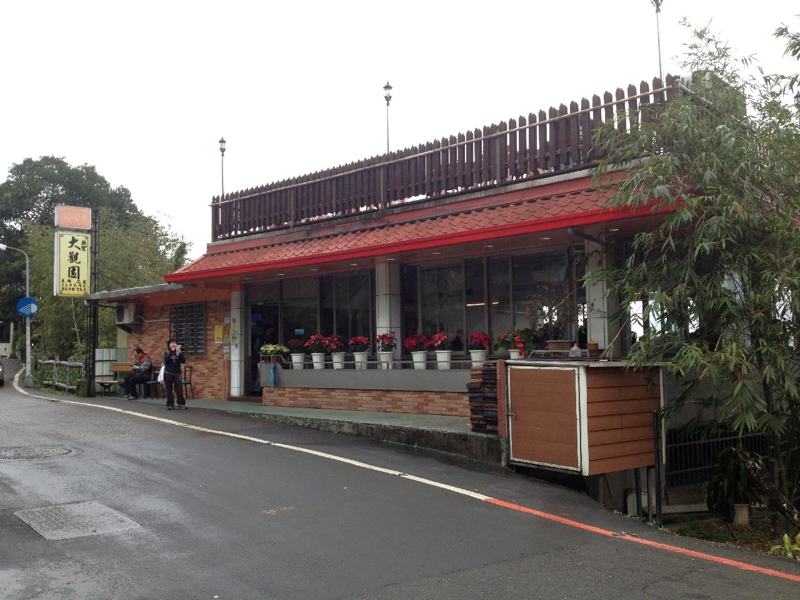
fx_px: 809
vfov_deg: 40.7
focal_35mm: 35
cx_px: 400
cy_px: 300
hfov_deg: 52.6
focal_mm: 4.28
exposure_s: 1/363
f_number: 2.4
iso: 50
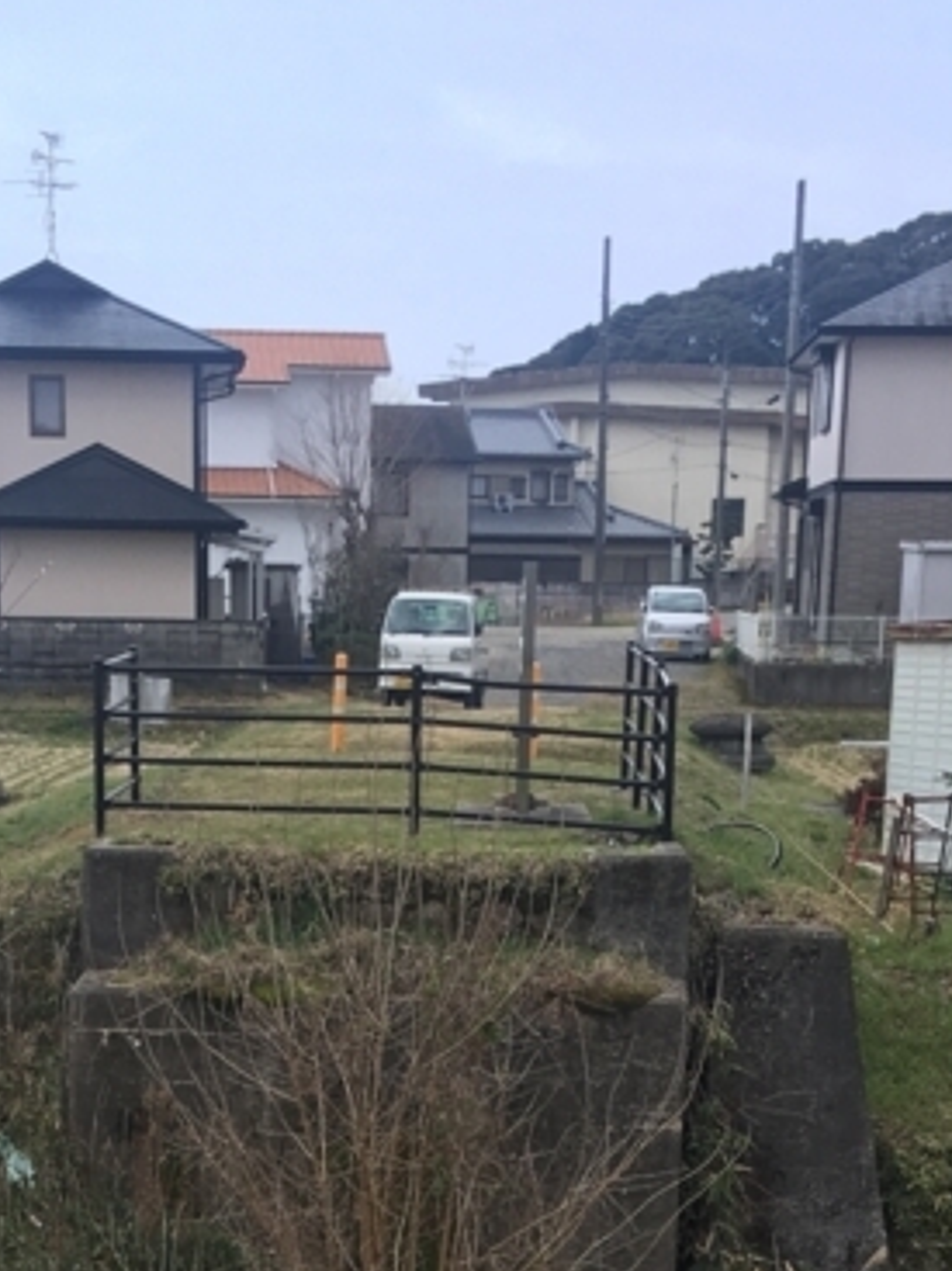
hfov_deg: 18.2
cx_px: 353
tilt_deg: -20.3
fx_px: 2972
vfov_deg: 21.5
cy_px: 1714
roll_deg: -1.3
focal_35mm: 81
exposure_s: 1/725
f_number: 2.2
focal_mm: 4.15
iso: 25
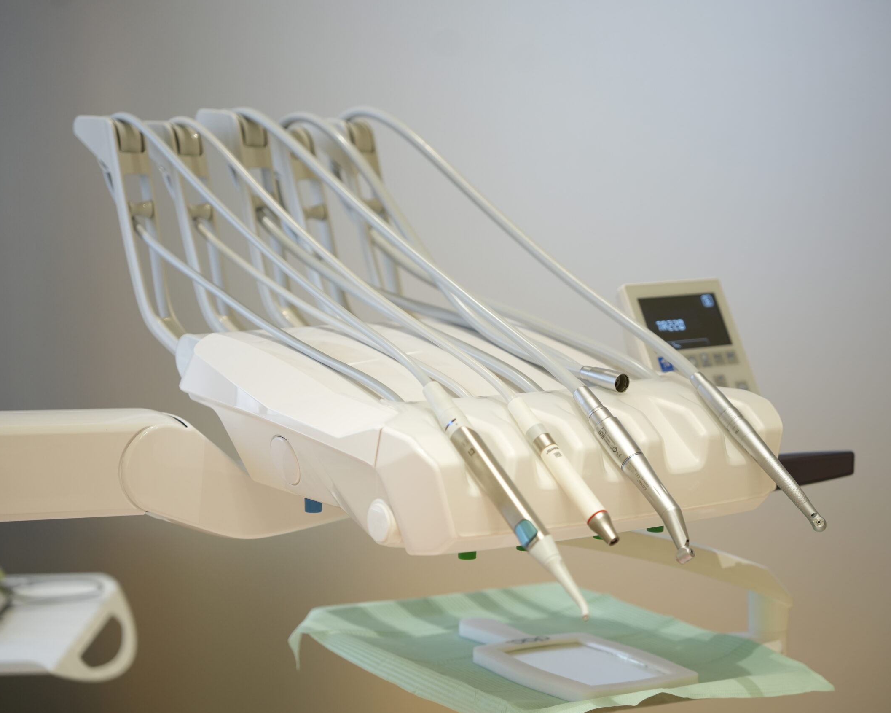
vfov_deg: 20.3
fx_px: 1987
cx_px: 481
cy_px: 357
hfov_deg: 25.3
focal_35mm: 75
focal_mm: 66.3
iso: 800
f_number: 2.8
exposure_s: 1/250
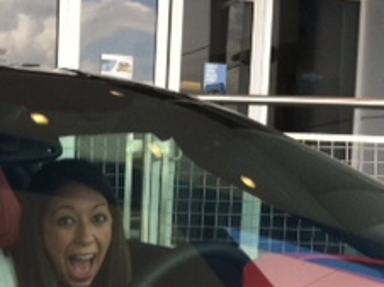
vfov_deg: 14.6
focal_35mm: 99
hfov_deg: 19.5
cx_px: 37
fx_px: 1097
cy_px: 312
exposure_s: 1/148
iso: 80
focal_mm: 3.85
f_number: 2.8
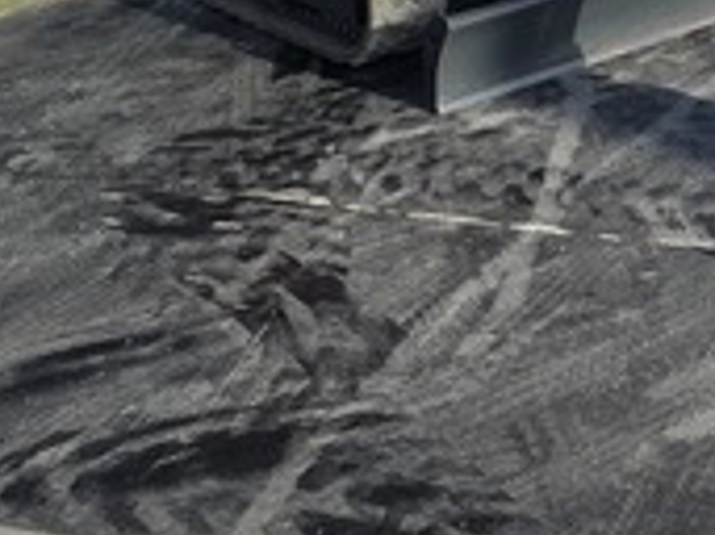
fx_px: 1527
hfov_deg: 25.1
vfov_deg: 18.4
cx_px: 717
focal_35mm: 74
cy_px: -171
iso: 80
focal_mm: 6.3
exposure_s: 1/3687
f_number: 1.7
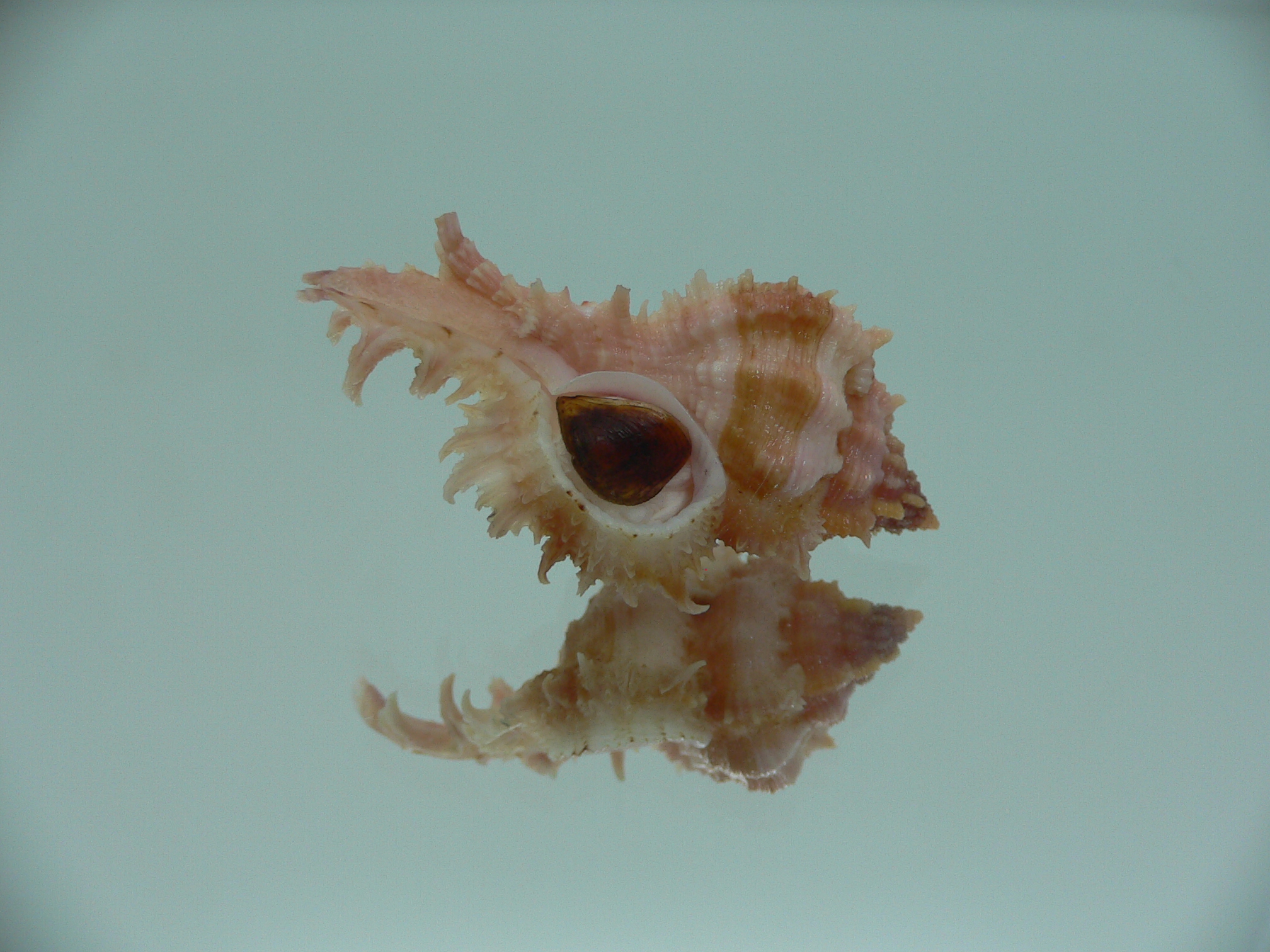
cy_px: 476
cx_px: 635
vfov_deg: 40.7
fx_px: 1284
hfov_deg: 52.6
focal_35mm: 35
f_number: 2.8
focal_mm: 4.6
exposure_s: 1/60
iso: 80
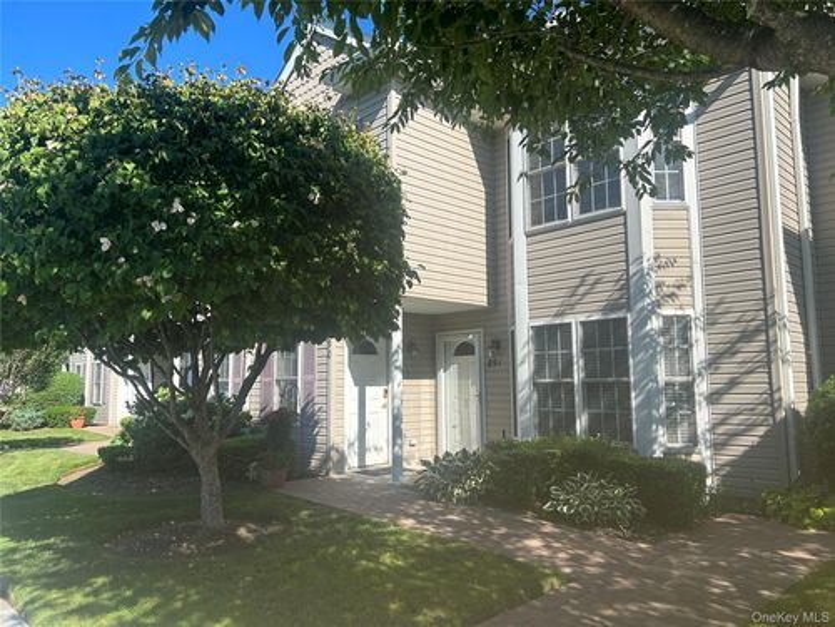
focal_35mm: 26
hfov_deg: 67.3
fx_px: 627
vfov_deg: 53.1
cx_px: 418
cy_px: 314
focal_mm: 5.7
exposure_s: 1/2513
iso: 50
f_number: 1.5
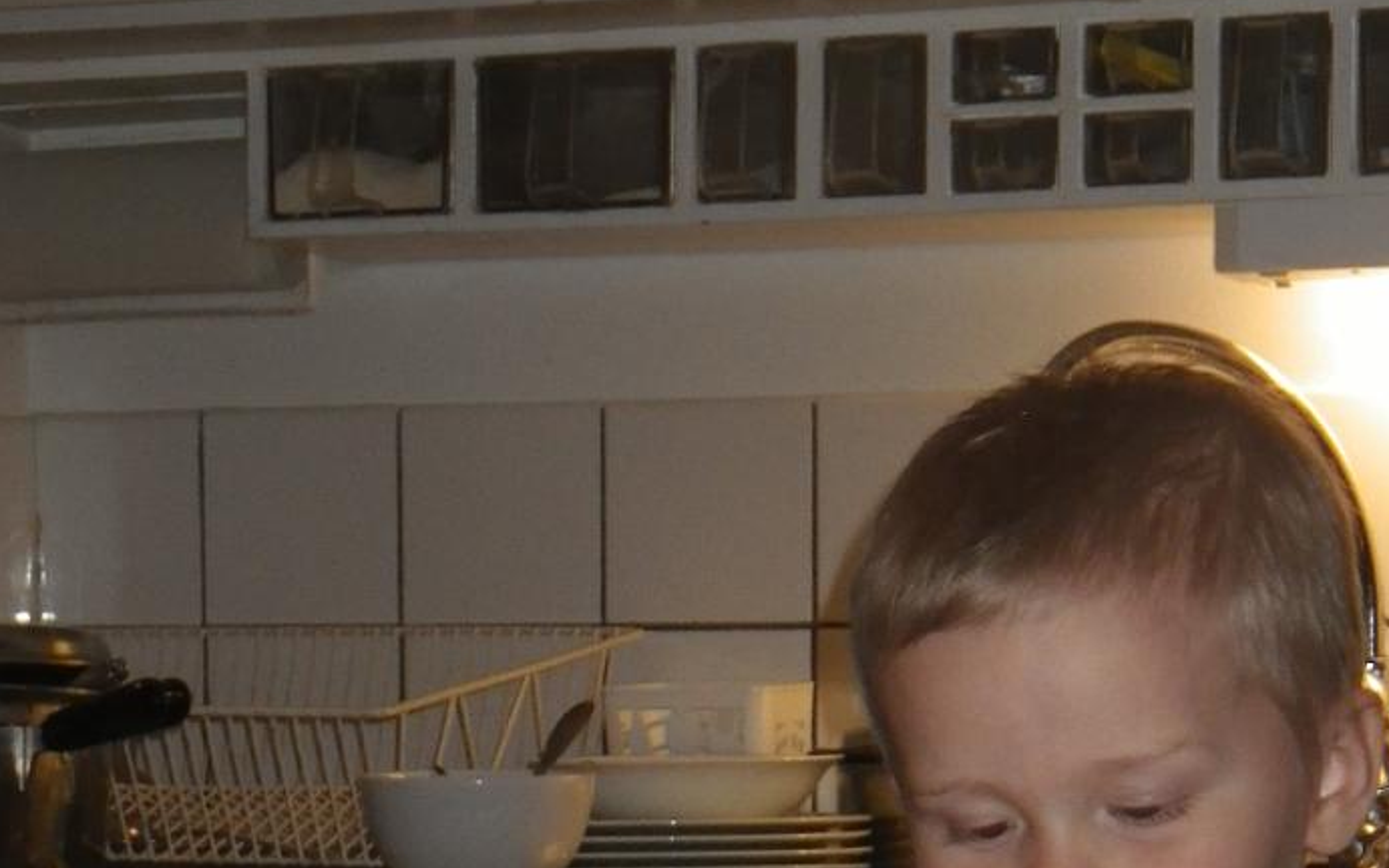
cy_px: 970
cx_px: 766
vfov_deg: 10.7
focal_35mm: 121
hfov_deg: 17.2
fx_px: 4581
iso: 400
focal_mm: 13.7
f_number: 4.8
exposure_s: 1/100
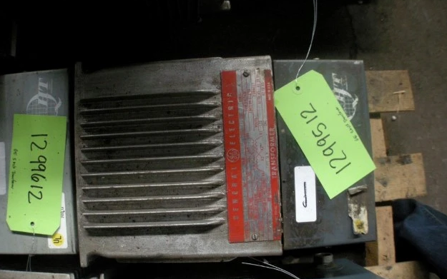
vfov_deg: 33.6
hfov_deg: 51.5
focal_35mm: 38
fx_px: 463
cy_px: 156
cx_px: 226
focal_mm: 7.5
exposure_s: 1/35.3
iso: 400
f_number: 2.7
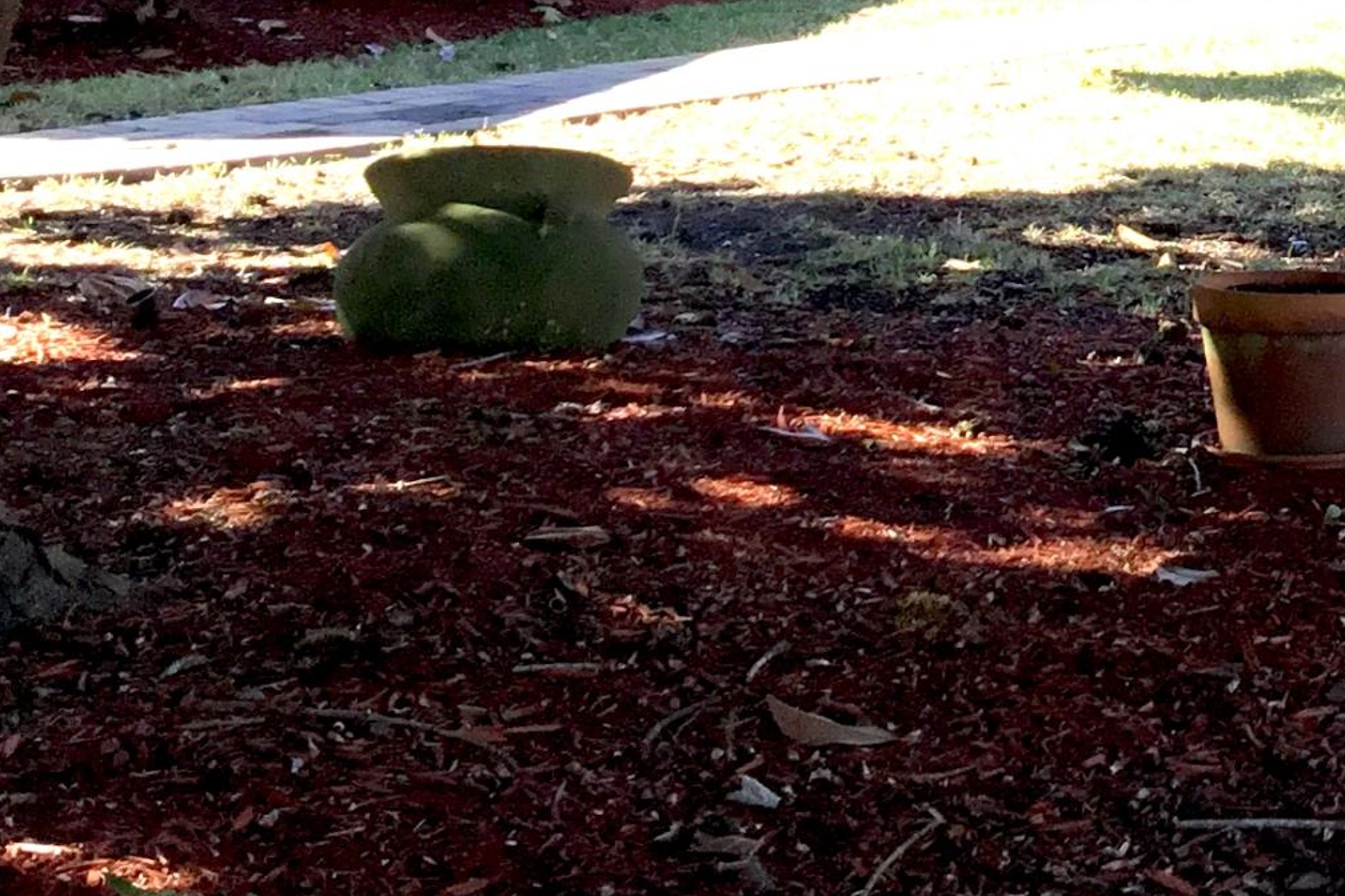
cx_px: 1827
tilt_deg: +1.0
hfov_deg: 19.3
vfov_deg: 13.5
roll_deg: +0.0
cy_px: -397
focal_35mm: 96
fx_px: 3586
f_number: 2.4
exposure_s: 1/183
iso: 25
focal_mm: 3.3
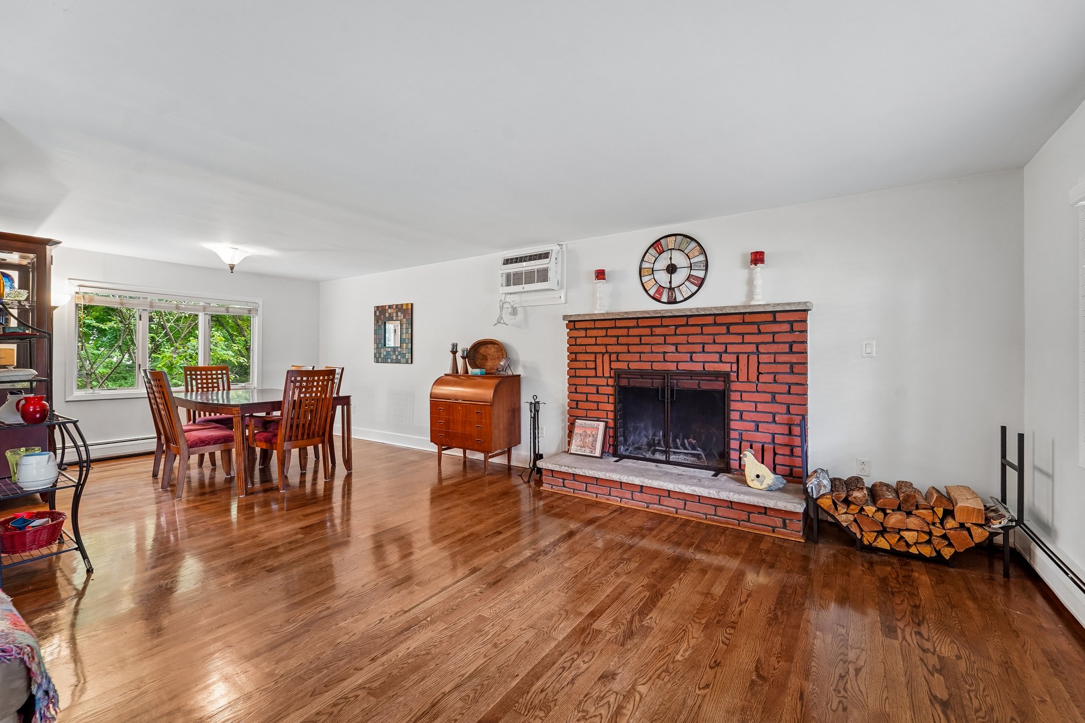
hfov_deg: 104.3
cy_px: 362
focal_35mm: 14
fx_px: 422
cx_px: 542
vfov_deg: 81.2
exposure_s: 1/1.67
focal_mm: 14
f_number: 8
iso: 400
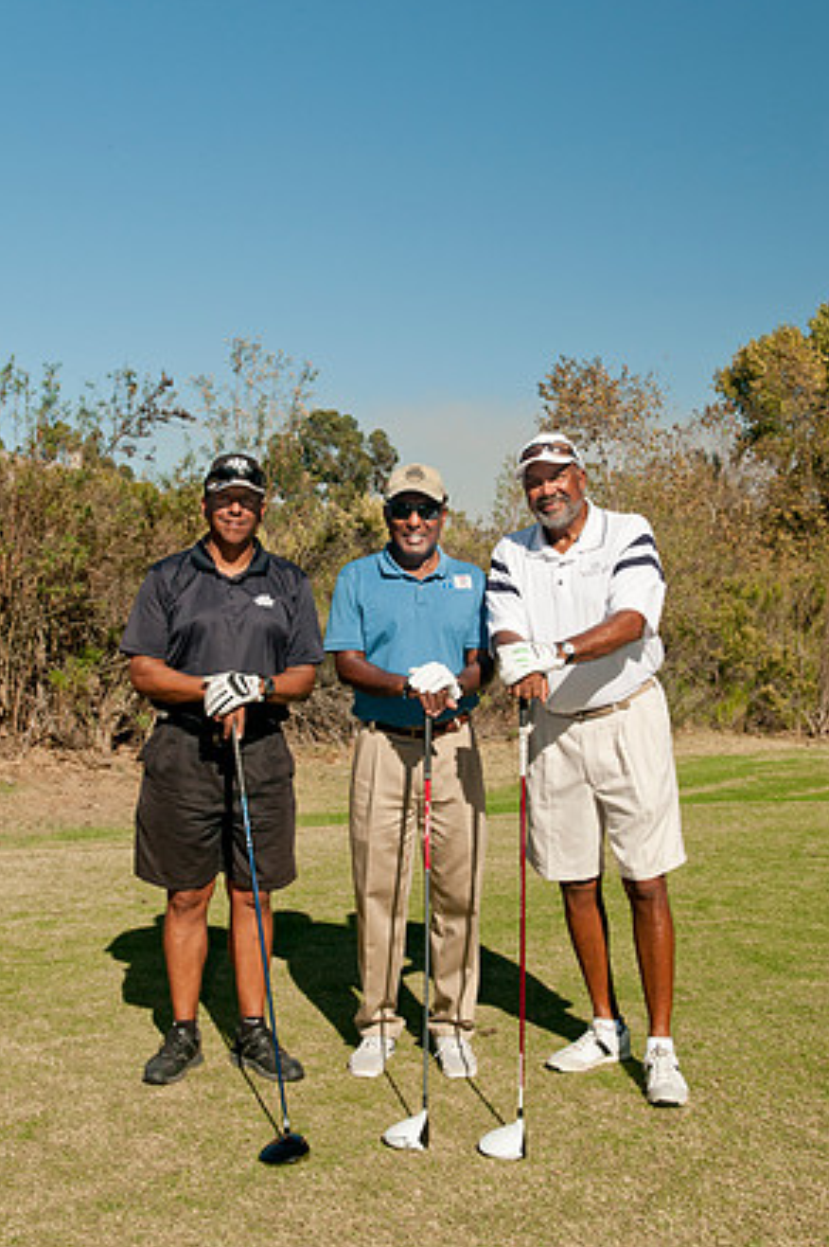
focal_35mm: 40
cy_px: 625
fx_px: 1384
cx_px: 419
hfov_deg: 33.4
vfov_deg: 48.5
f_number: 9
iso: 200
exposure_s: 1/320
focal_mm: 26
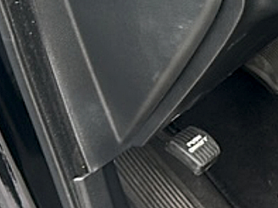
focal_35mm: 122
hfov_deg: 13.3
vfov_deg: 11.9
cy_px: -23
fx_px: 980
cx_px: 599
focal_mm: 6.86
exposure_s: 1/108
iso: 50
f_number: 1.78
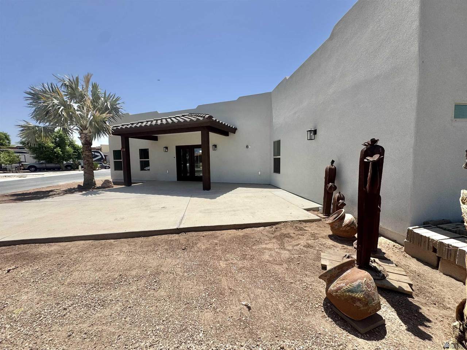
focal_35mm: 14
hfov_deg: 102.1
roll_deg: +0.8
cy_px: 175
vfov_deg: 85.7
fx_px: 189
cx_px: 234
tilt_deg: -5.1
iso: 50
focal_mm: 2.22
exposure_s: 1/4132
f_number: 2.2
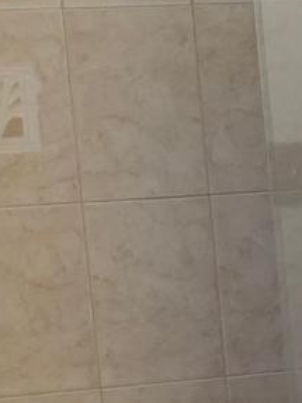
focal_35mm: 150
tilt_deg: -10.4
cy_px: 444
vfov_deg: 12.9
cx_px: 523
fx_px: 1746
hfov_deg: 9.5
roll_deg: +2.7
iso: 25
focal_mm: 4
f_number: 1.8
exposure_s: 1/30
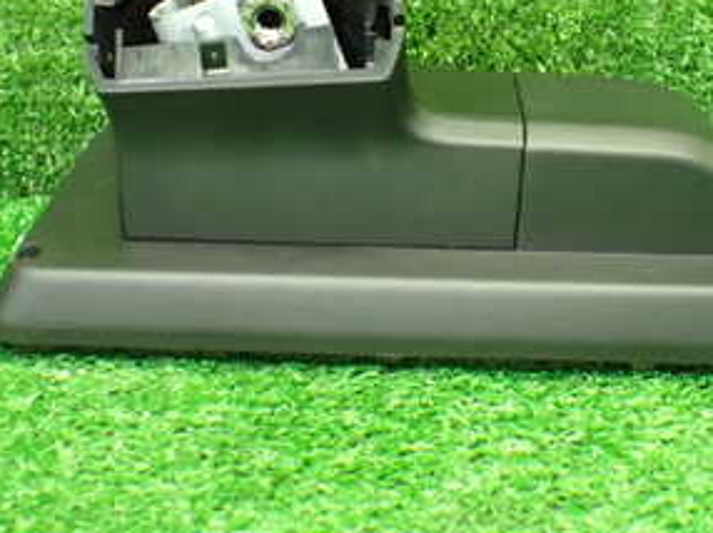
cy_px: 95
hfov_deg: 30.7
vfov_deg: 22.9
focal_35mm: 63
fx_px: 1297
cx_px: 384
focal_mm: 5.4
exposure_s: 1/60
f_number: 2.3
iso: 800
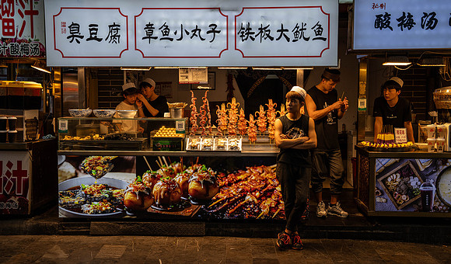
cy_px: 127
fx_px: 503
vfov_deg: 29.5
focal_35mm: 42
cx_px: 226
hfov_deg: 48.3
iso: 200
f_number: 6.3
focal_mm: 40
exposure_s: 1/400
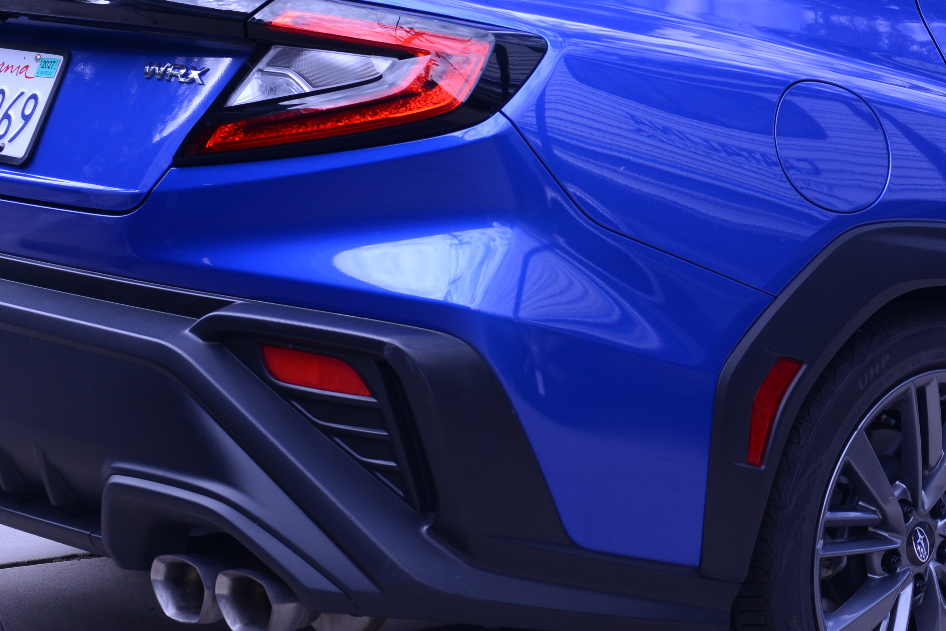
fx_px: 2497
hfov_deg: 21.0
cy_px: 263
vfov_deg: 14.4
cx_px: 843
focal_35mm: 95
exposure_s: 1/250
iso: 400
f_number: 8
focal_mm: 38
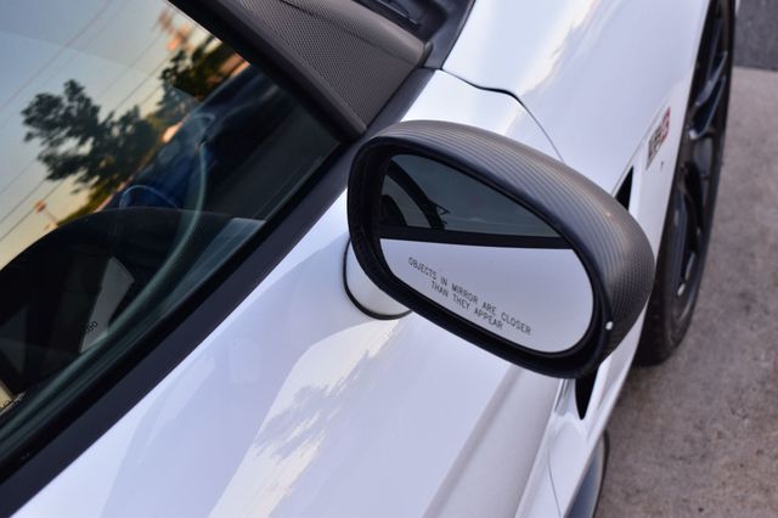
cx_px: 389
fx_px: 1490
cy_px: 259
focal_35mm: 69
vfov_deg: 19.7
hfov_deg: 29.3
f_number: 8
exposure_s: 1/80
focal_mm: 46
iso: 400
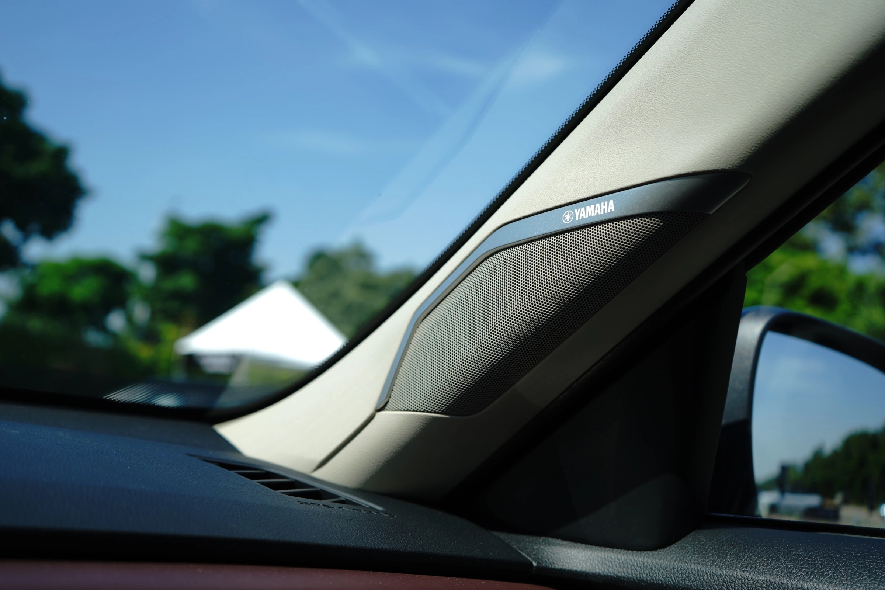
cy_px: 295
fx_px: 811
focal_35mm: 33
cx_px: 442
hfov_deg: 57.2
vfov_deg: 40.0
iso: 64
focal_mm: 33
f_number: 4
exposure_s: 1/500
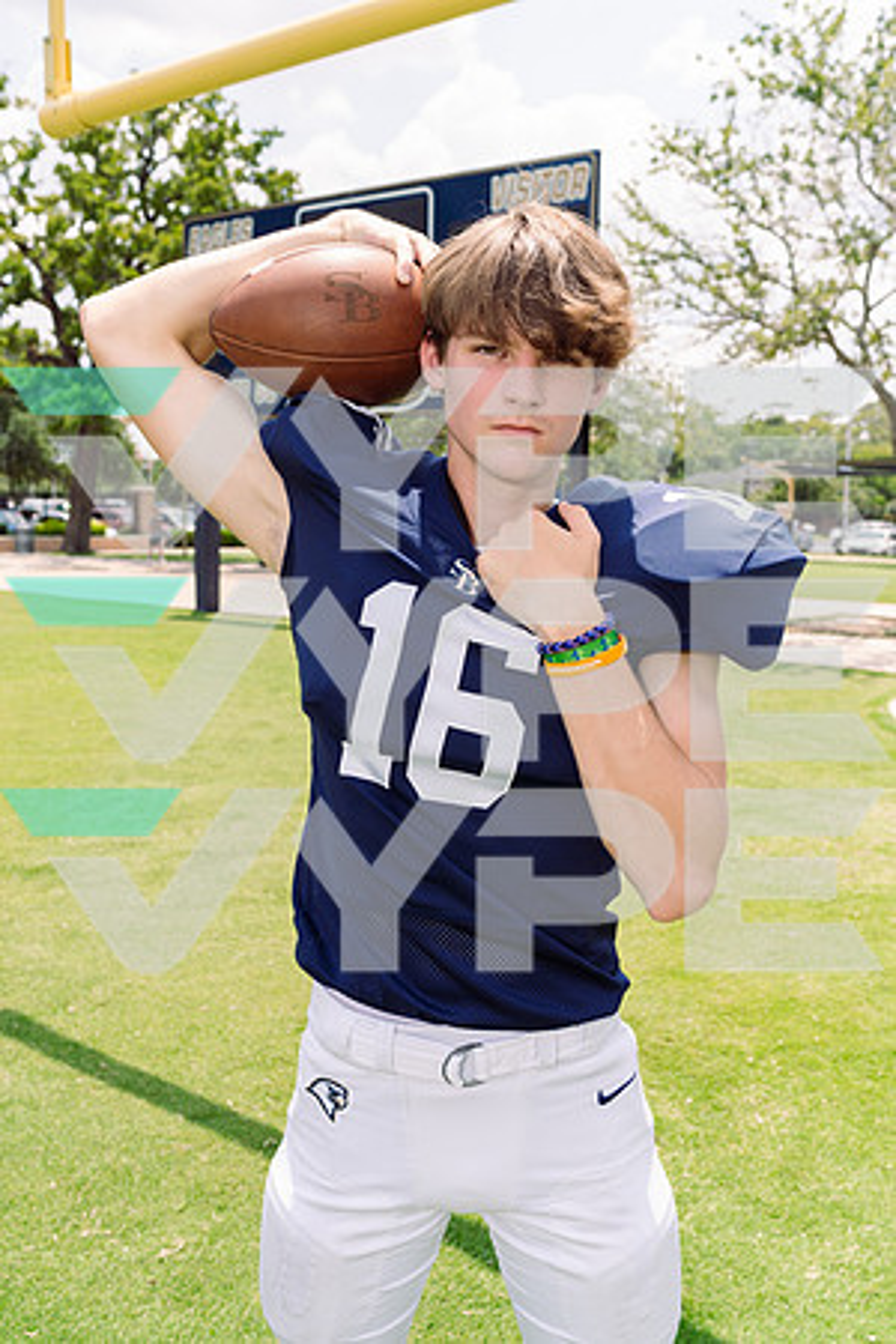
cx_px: 448
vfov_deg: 54.4
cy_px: 672
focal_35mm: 35
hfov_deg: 37.9
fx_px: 1307
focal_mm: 35
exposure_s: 1/250
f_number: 5.6
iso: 100
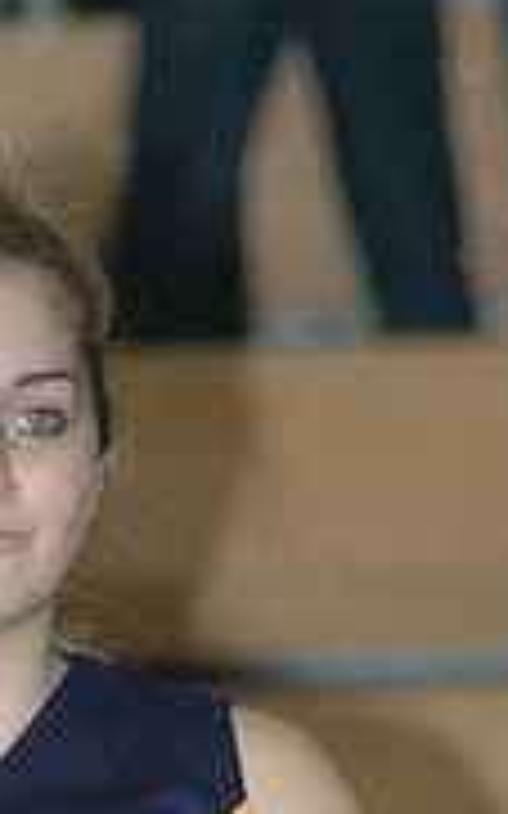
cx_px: 142
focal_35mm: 976
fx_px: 21637
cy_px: 1219
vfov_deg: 2.2
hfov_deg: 1.3
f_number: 5
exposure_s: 1/200
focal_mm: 200
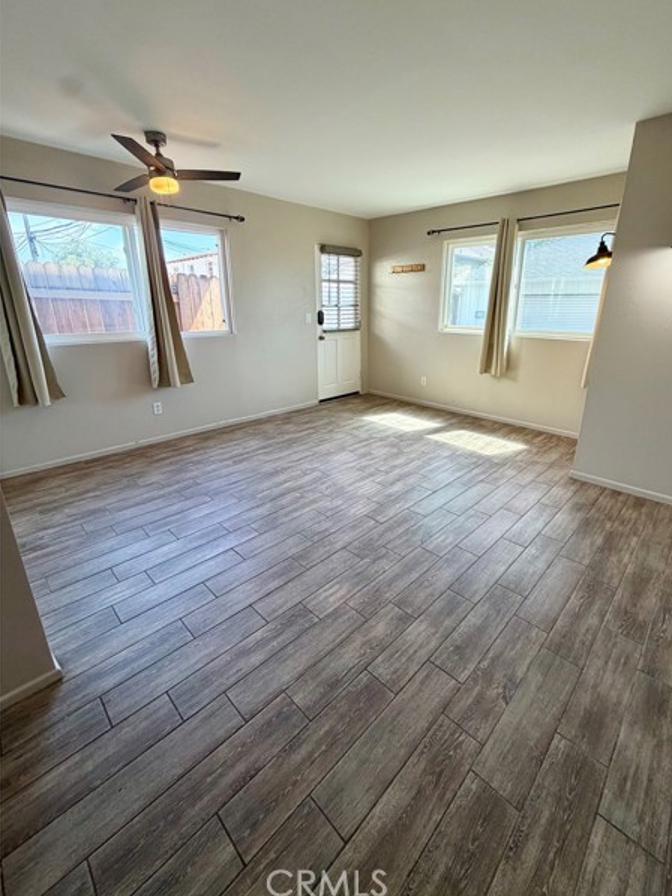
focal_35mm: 15
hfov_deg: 81.7
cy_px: 425
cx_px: 358
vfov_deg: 98.1
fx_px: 388
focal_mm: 2.22
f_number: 2.2
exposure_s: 1/120
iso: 125
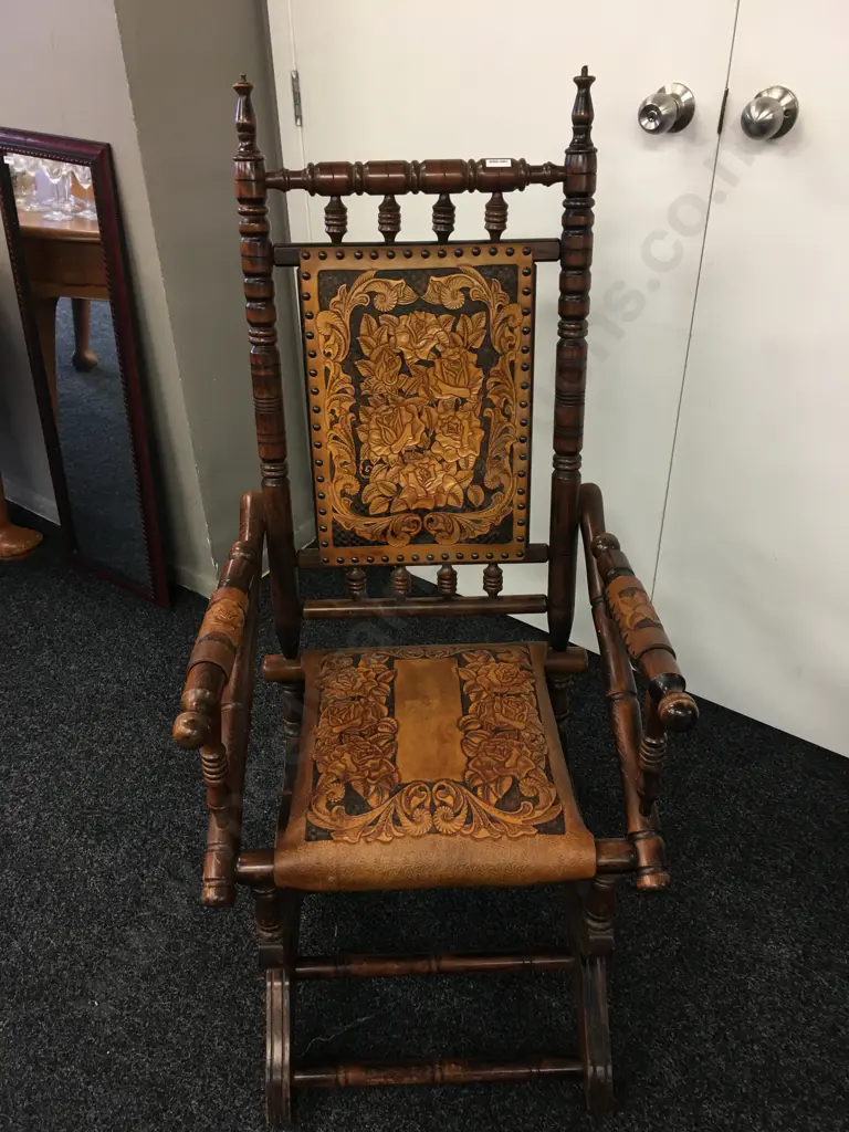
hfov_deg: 48.2
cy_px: 566
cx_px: 424
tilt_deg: -32.1
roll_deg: -0.1
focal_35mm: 29
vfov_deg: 61.7
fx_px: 948
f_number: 2.2
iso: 50
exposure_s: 1/17
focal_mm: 4.15
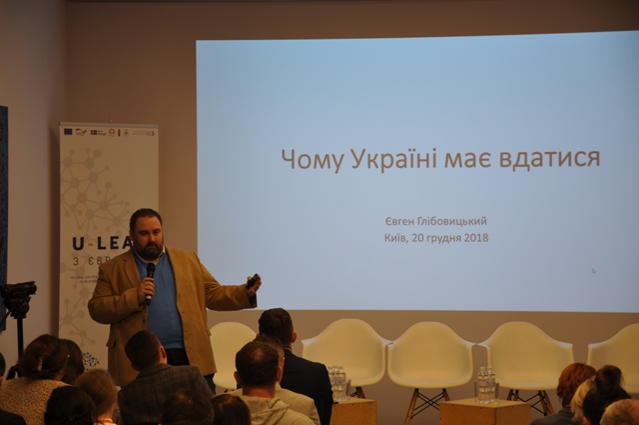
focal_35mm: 105
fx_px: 1861
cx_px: 320
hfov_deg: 19.5
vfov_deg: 13.0
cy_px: 212
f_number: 5
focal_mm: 70
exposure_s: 1/13
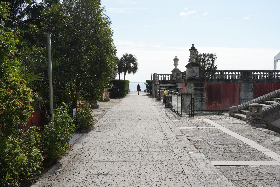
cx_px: 140
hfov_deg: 55.8
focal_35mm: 34
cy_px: 94
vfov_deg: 38.9
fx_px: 264
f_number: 16
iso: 100
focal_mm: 34
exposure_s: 1/100
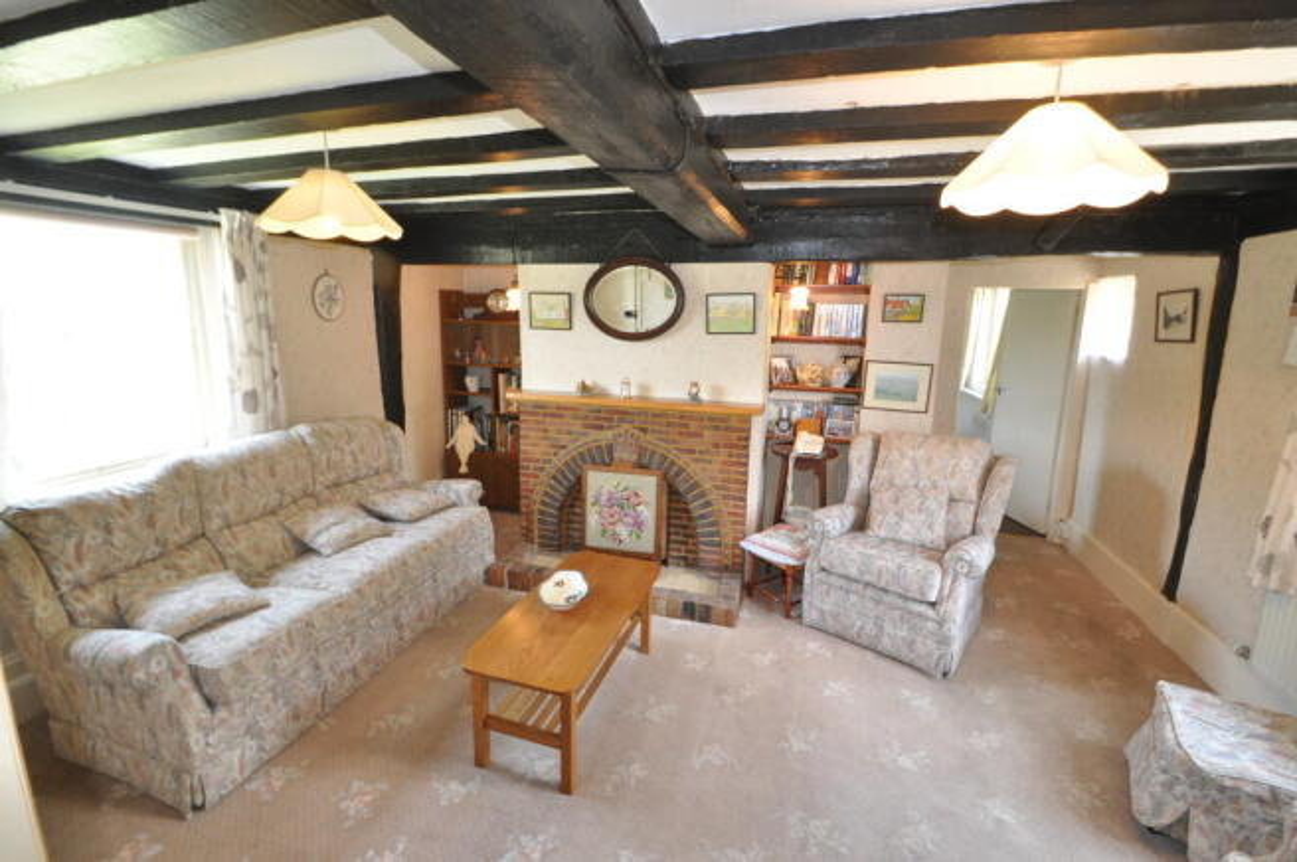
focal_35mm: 15
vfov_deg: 77.2
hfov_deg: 100.4
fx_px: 540
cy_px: 431
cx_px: 648
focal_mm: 10
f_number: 11
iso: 560
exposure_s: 1/5
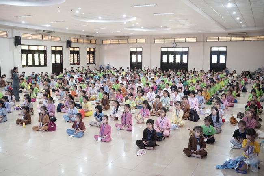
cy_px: 88
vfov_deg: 37.8
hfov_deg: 54.4
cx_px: 132
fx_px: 257
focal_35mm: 35
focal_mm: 35
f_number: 2.8
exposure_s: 1/200
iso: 4000
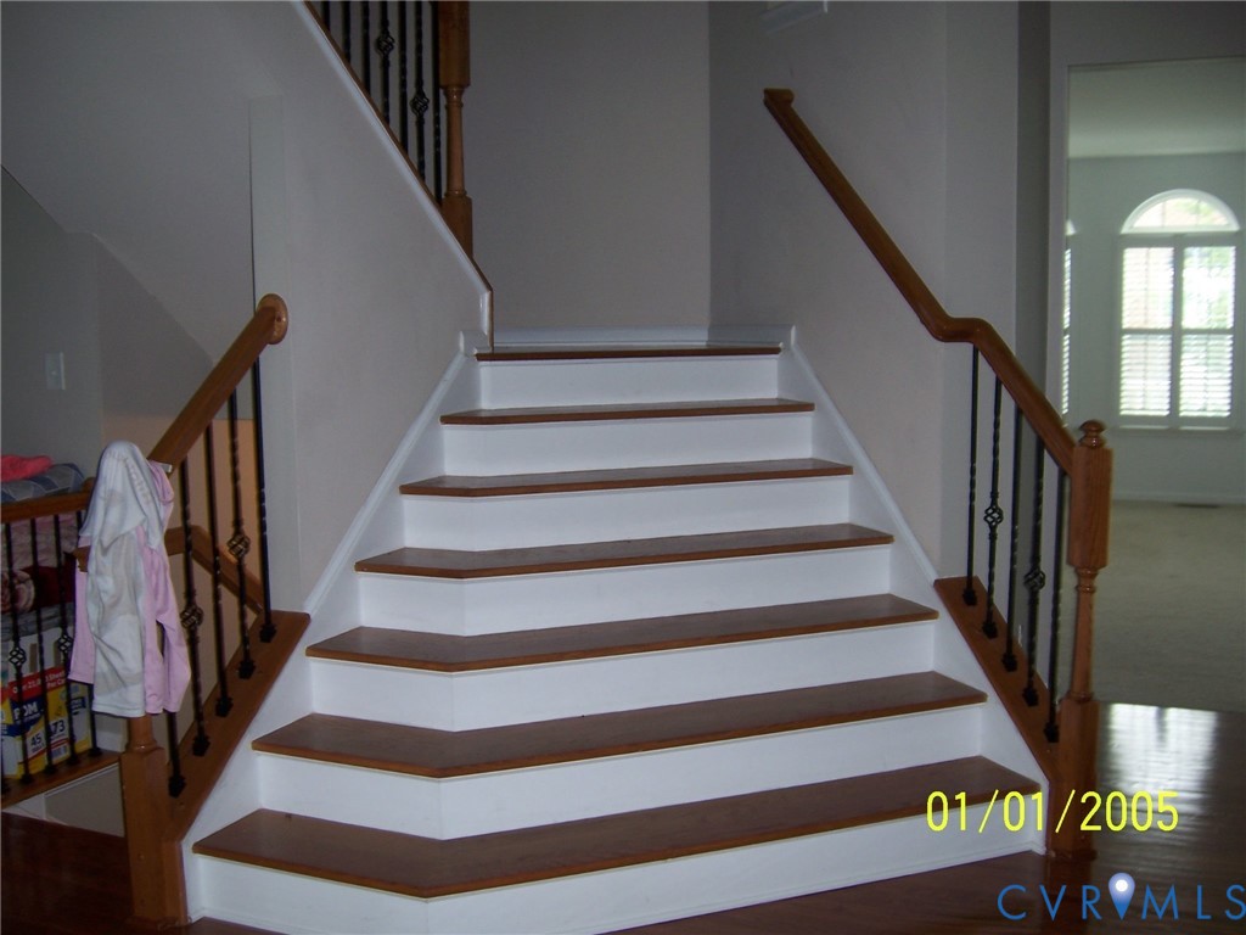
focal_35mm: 36
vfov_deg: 39.7
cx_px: 623
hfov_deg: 51.4
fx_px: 1296
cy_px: 468
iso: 80
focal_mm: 6.2
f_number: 2.8
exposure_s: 1/60
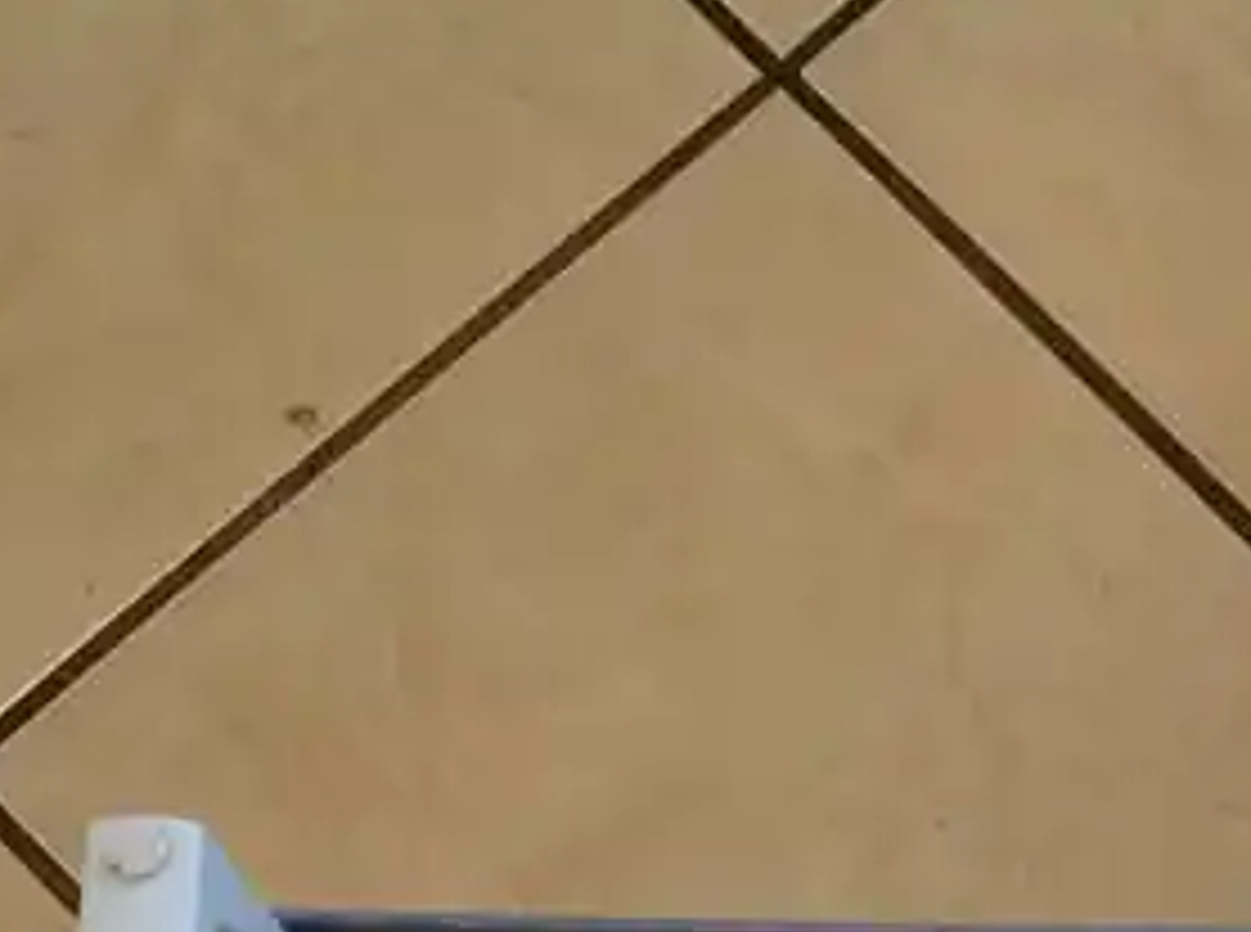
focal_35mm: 126
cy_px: 1661
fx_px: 4542
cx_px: 1647
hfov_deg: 14.9
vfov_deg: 11.0
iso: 125
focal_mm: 4.28
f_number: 2.4
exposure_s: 1/15
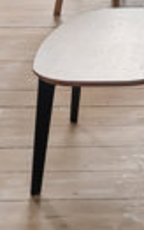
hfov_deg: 11.1
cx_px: 235
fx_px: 702
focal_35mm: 112
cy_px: -222
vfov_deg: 15.2
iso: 200
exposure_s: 1/30
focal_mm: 12
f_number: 10
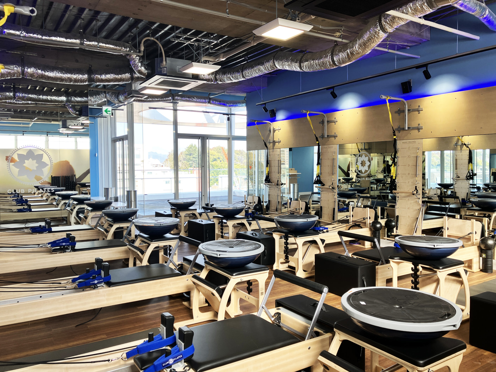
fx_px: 401
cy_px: 186
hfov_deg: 63.4
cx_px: 248
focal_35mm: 28
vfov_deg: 49.7
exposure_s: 1/125
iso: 25
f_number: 1.8
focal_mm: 3.99
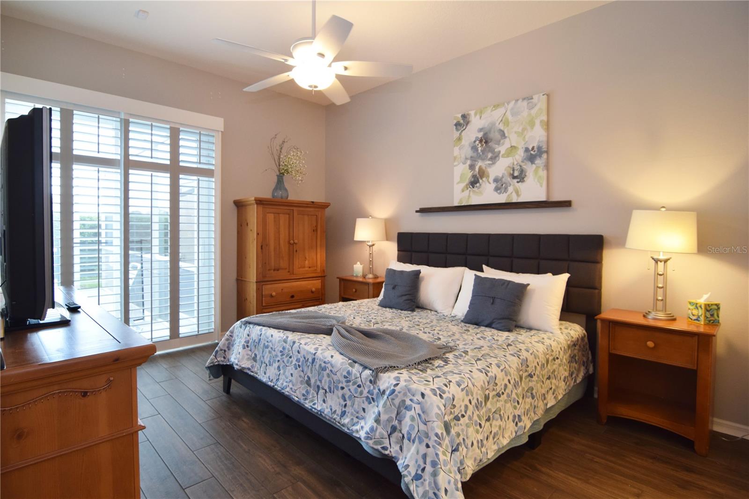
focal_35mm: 16
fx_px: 343
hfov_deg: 95.0
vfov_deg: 72.0
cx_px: 374
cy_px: 250
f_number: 4
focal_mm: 11
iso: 450
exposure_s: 1/60
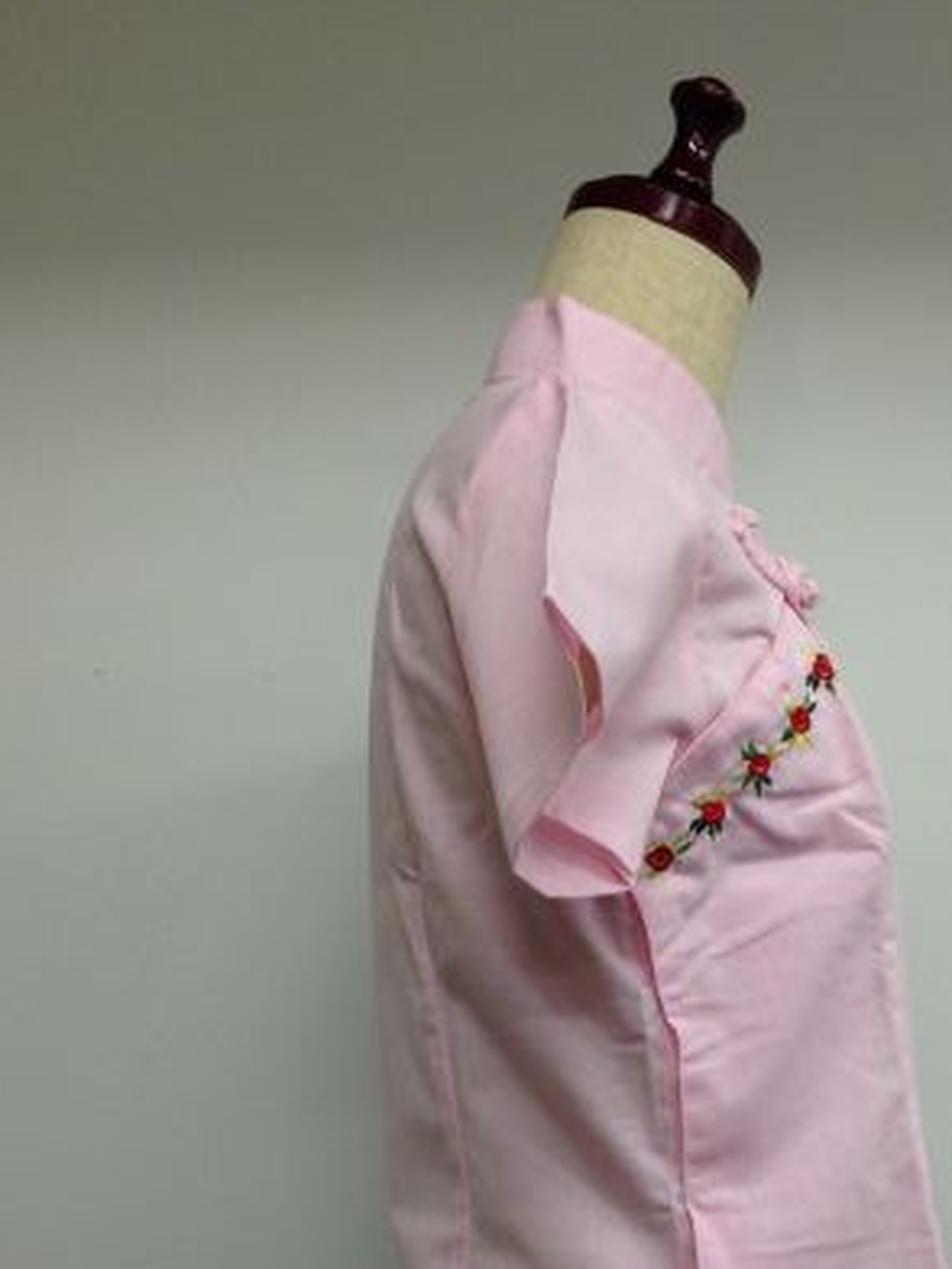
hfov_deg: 25.9
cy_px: 1039
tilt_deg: +2.4
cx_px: 643
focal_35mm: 56
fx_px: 2053
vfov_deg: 33.2
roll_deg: +0.9
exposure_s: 1/50
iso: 64
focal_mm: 4.12
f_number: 2.4
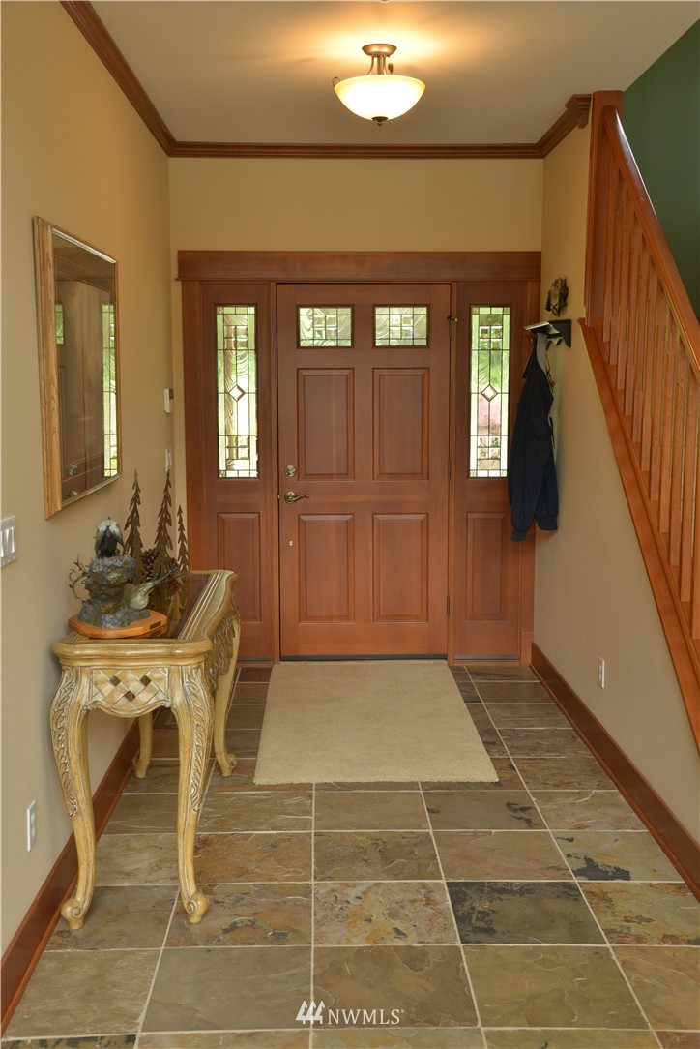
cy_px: 524
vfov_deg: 48.4
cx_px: 350
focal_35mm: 40
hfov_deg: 33.4
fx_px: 1165
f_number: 8
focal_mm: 40
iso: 1000
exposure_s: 1/60
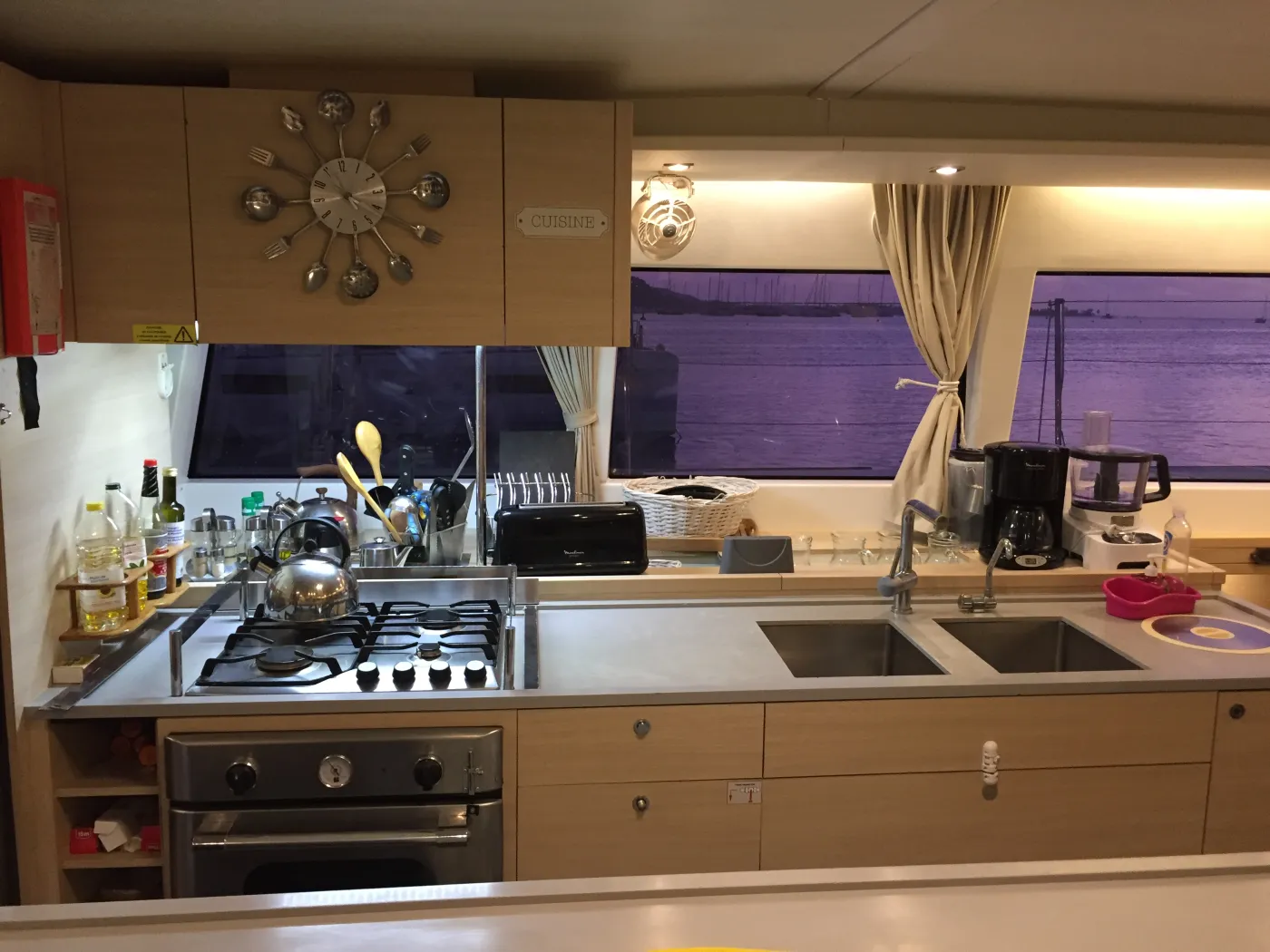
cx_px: 635
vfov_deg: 48.2
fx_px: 1064
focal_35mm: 29
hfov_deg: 61.7
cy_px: 476
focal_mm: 4.15
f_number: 2.2
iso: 200
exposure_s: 1/33
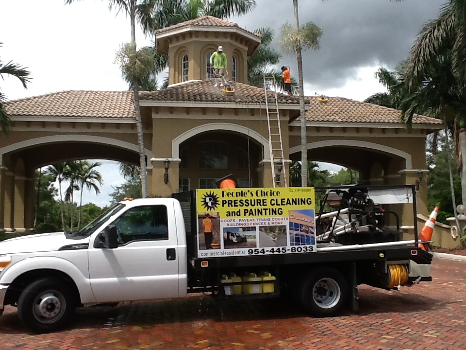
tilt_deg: +4.7
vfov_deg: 32.9
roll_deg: +0.3
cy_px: 175
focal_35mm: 44
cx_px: 233
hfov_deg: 42.9
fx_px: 592
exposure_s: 1/1115
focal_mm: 2.03
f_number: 2.4
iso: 40
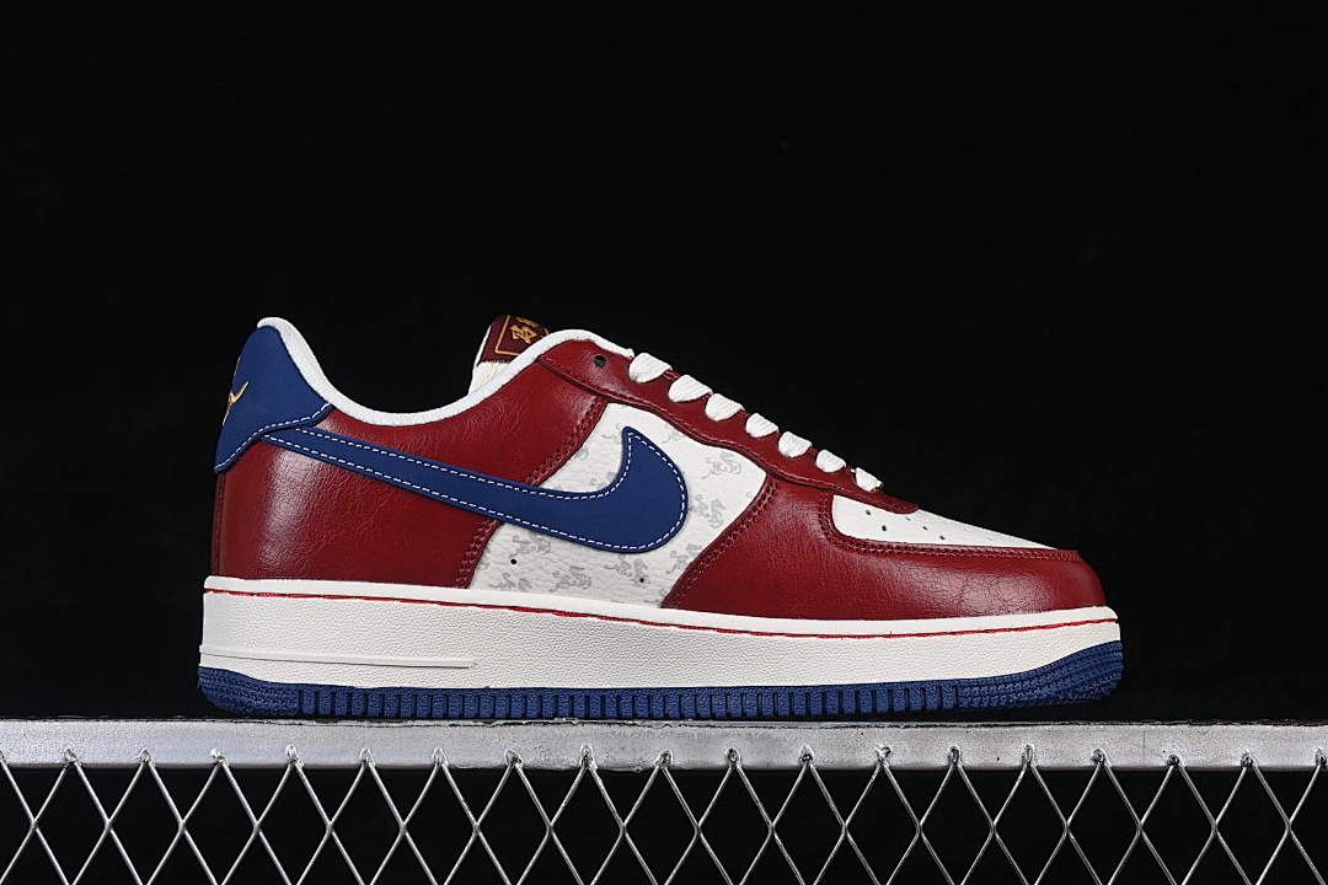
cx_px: 664
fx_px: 2766
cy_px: 442
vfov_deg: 18.2
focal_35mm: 75
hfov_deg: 27.0
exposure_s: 1/80
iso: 160
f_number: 8
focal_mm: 50
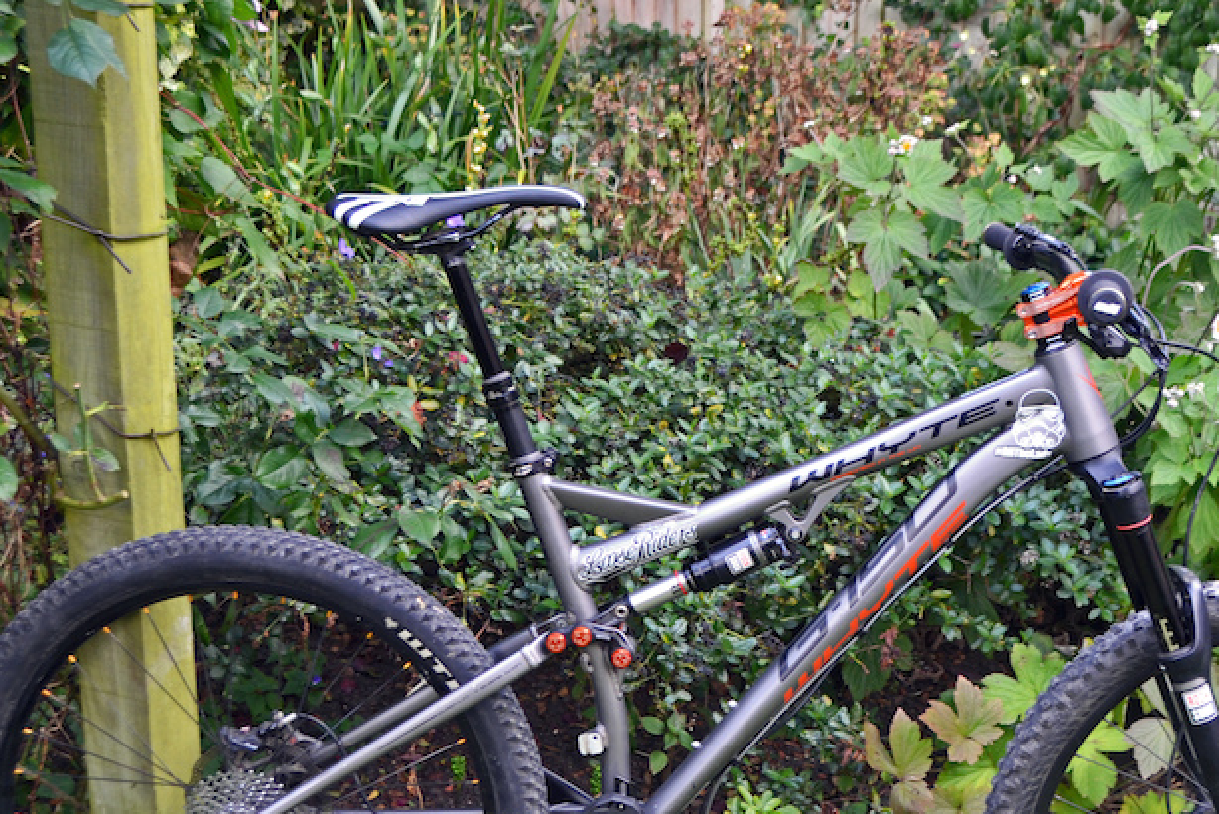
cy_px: 581
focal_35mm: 60
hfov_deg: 33.2
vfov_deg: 22.5
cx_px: 754
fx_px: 2033
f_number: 4.5
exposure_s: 1/80
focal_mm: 24
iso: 400
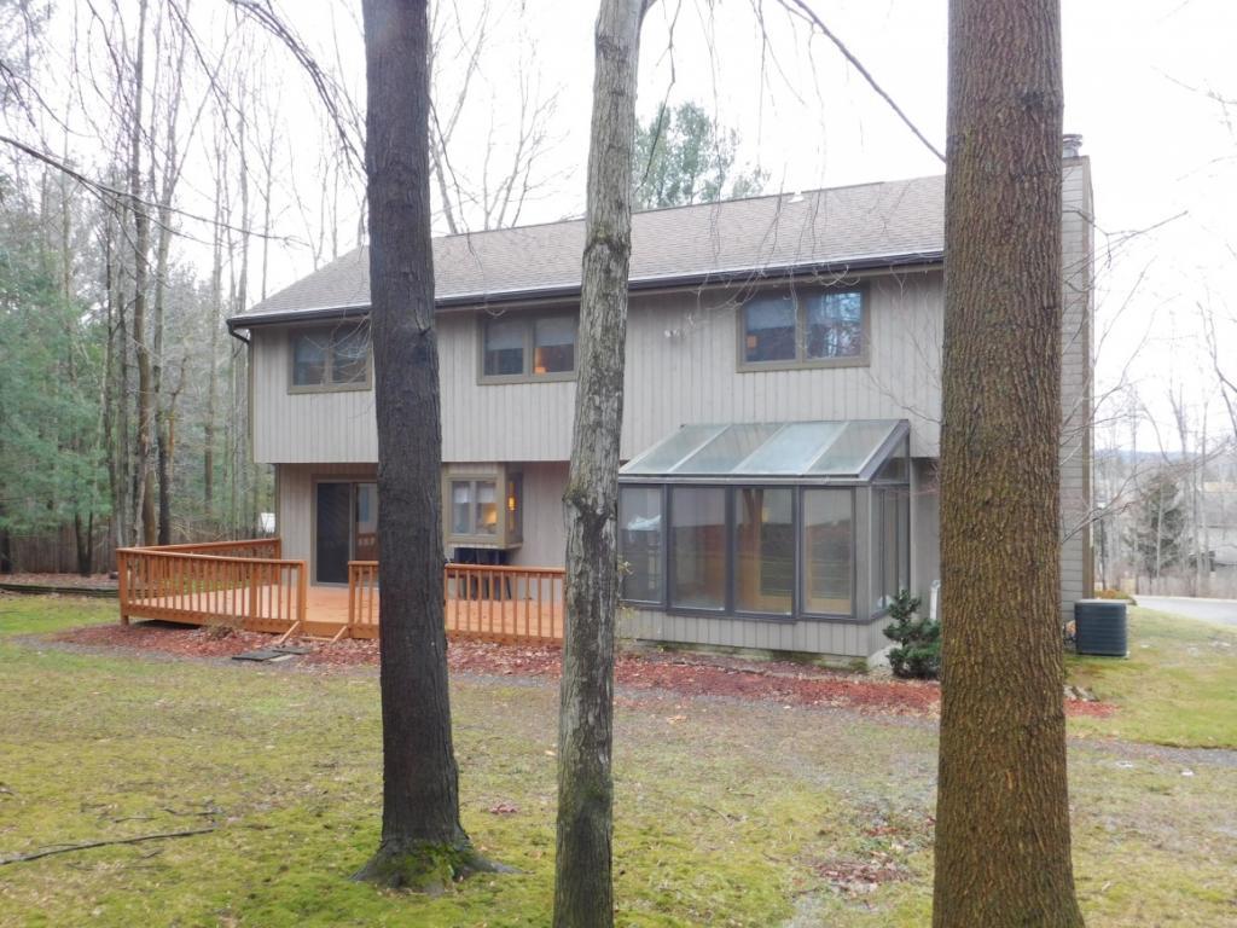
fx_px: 1072
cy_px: 464
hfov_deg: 60.0
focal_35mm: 30
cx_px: 618
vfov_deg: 46.8
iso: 125
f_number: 3.2
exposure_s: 1/30
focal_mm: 5.3
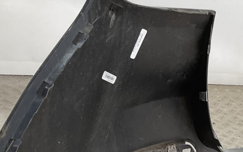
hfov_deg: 20.7
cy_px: 219
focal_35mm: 93
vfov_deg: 13.4
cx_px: 297
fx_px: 616
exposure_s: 1/120
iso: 16
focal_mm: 3
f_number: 1.8
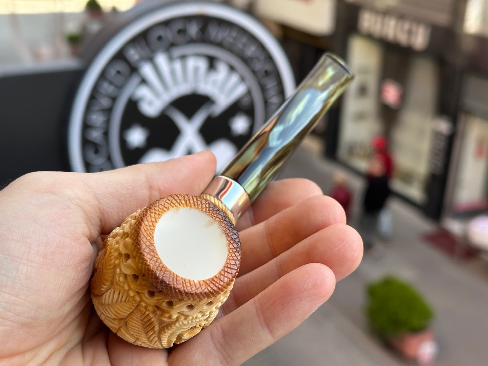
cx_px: 244
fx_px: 677
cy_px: 183
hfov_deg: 39.7
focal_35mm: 48
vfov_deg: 30.3
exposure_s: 1/279
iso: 64
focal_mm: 6.86
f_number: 1.78
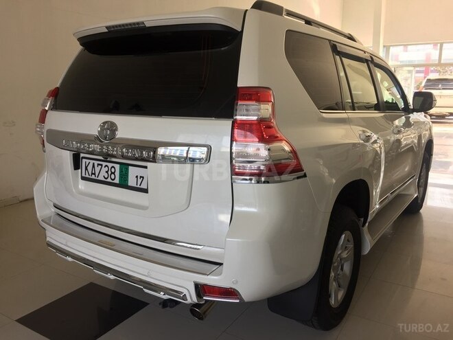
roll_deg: -1.3
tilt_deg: -11.4
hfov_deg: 61.7
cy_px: 170
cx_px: 226
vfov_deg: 48.2
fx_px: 380
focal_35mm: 29
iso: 32
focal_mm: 4.15
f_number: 2.2
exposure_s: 1/100
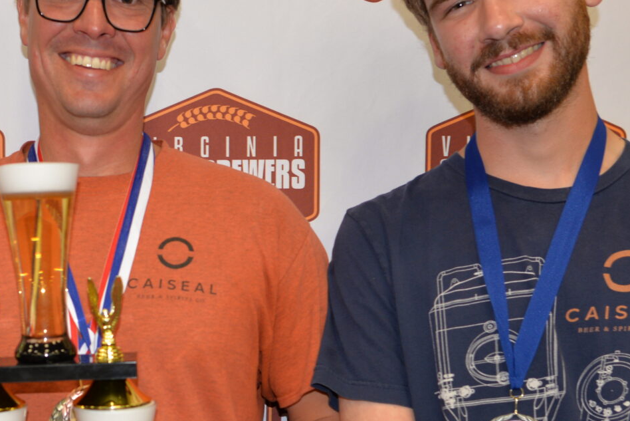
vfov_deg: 24.4
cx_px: 124
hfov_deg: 35.6
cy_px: 371
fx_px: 945
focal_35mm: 54
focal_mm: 20
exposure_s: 1/60
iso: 400
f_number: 2.8
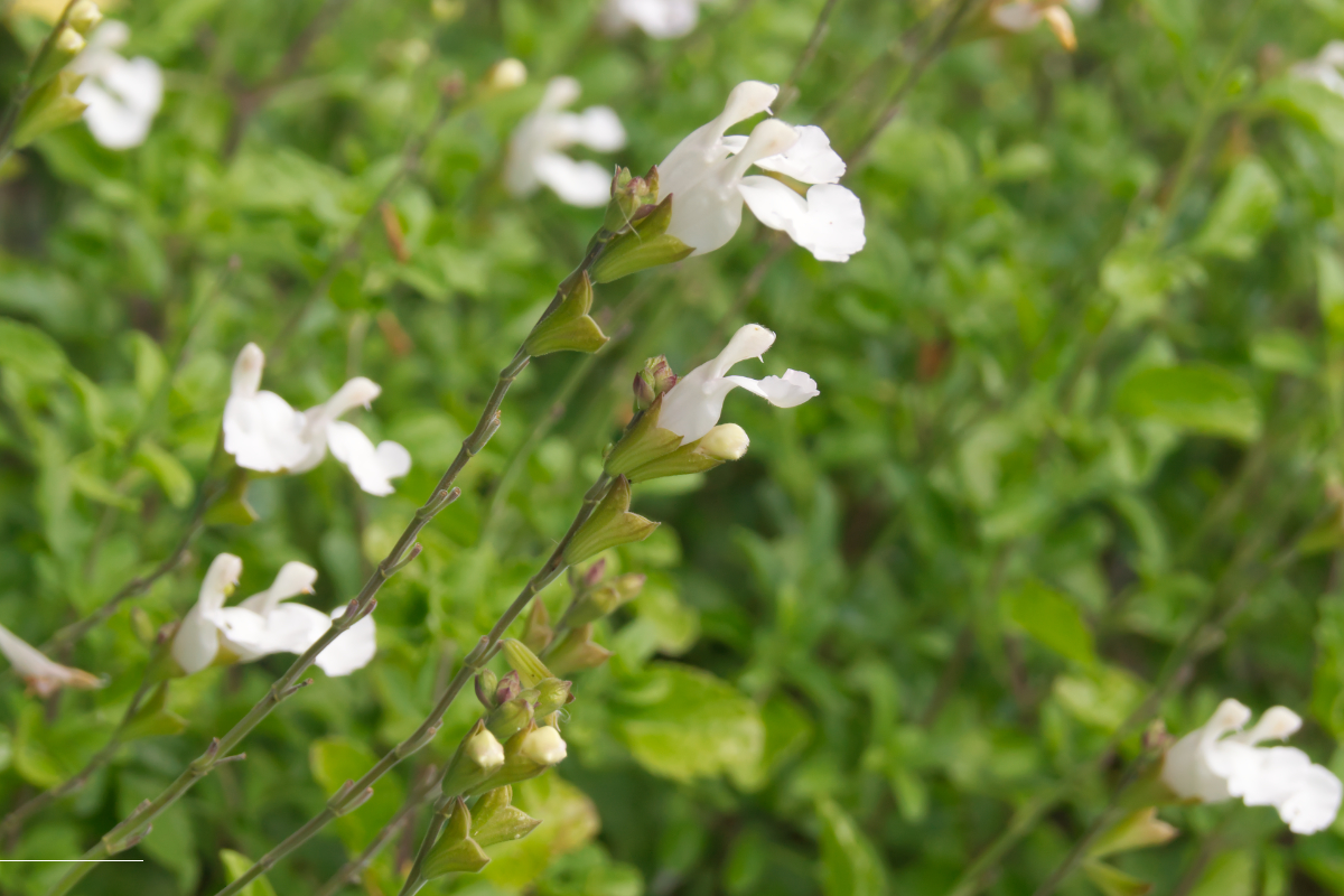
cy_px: 448
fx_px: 3080
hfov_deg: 24.6
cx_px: 672
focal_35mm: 82
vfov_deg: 16.6
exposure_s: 1/320
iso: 800
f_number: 10
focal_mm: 55
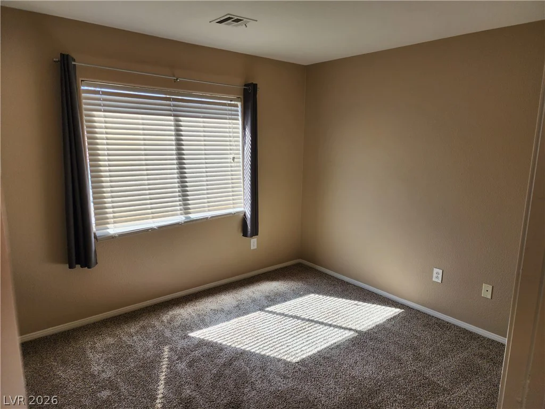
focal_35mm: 23
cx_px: 272
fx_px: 362
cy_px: 204
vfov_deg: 58.9
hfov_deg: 73.9
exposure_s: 1/120
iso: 25
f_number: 1.8
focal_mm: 6.4
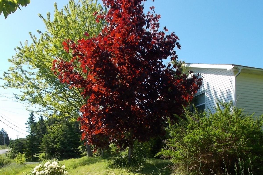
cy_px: 140
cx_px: 131
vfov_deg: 31.1
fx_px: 307
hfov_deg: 46.4
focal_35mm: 42
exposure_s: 1/500
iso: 80
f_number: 3.4
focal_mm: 5.3
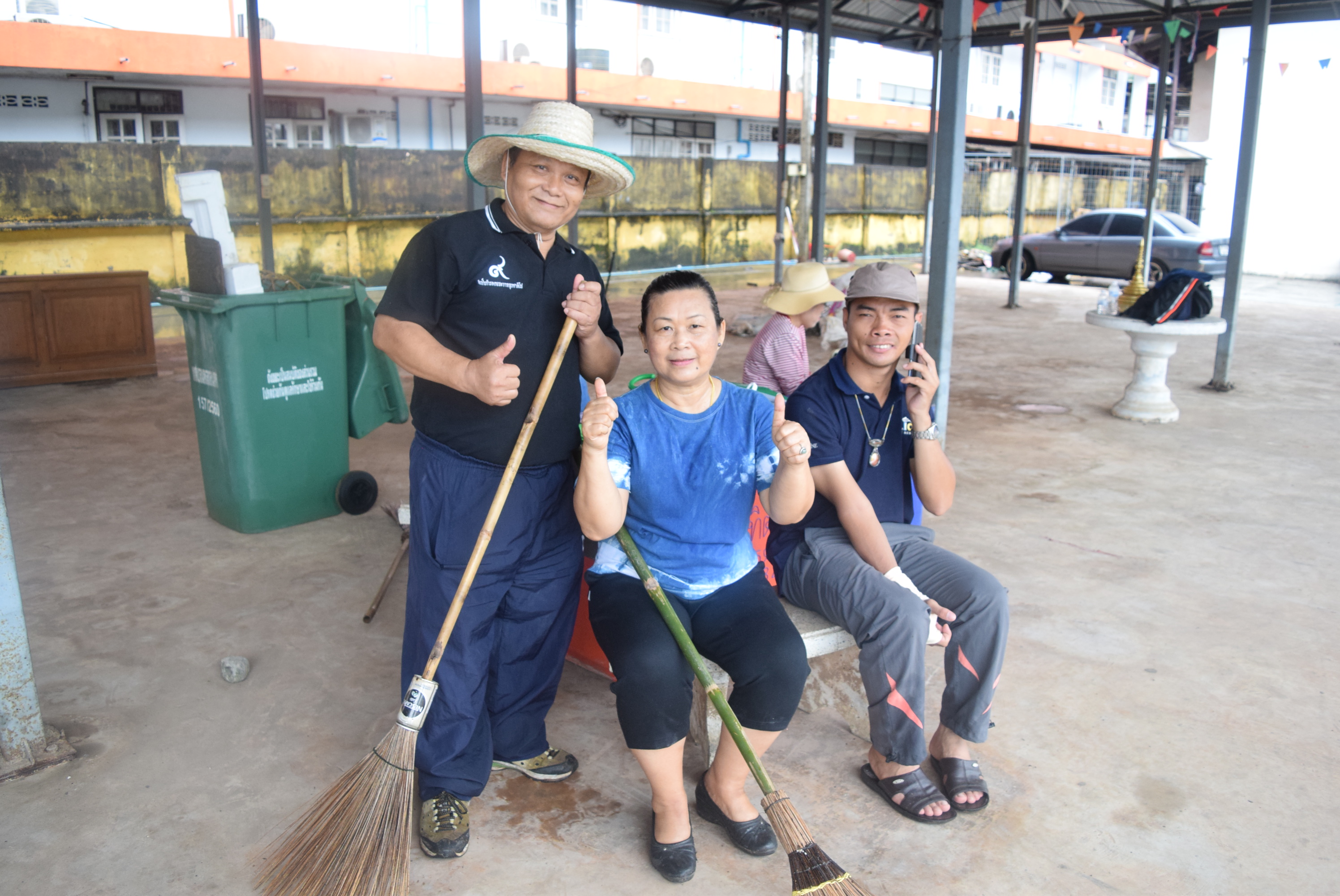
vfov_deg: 48.0
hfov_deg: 67.3
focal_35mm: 27
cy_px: 448
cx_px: 670
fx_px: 1006
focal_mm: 18
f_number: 3.5
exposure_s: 1/320
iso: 800
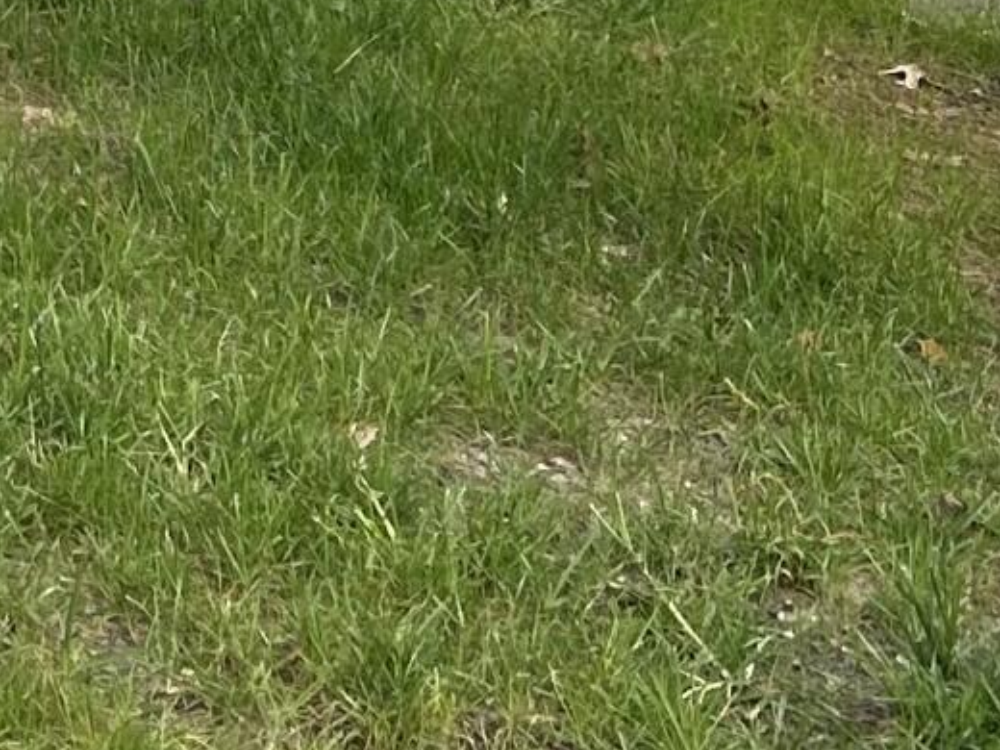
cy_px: -962
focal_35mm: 150
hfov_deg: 11.7
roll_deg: +0.1
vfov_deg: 9.0
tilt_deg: -2.8
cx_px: -1031
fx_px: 4333
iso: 50
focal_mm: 5.7
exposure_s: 1/902
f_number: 1.5
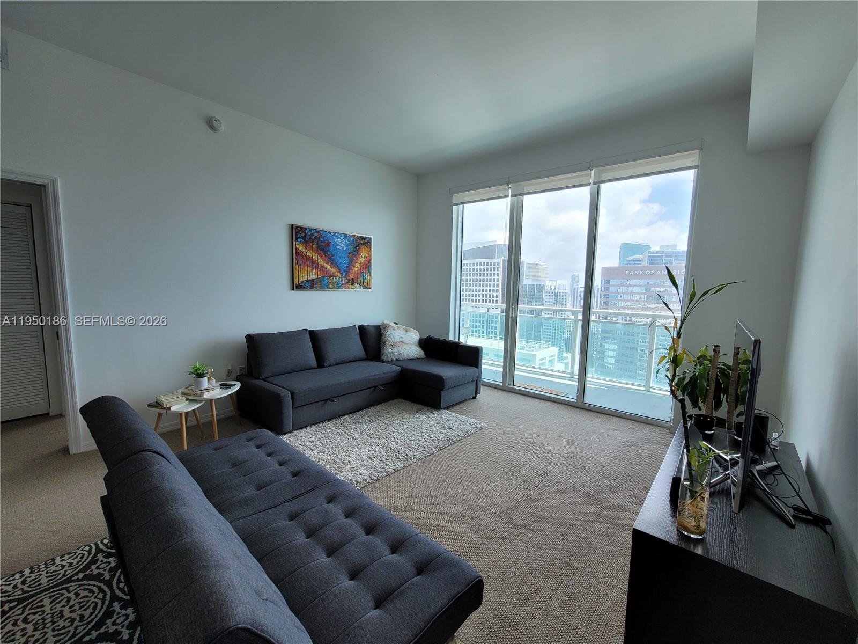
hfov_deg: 106.2
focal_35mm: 13
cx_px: 429
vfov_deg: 89.9
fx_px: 322
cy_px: 322
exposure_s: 1/209
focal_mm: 2.2
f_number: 2.2
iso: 64
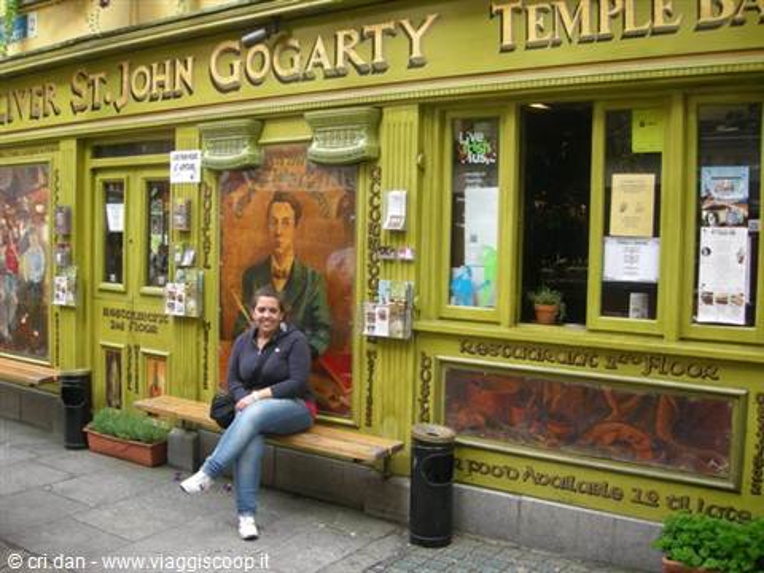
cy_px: 286
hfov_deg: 51.4
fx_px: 795
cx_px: 382
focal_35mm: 36
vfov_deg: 39.7
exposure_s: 1/56
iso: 64
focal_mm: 7.5
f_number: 3
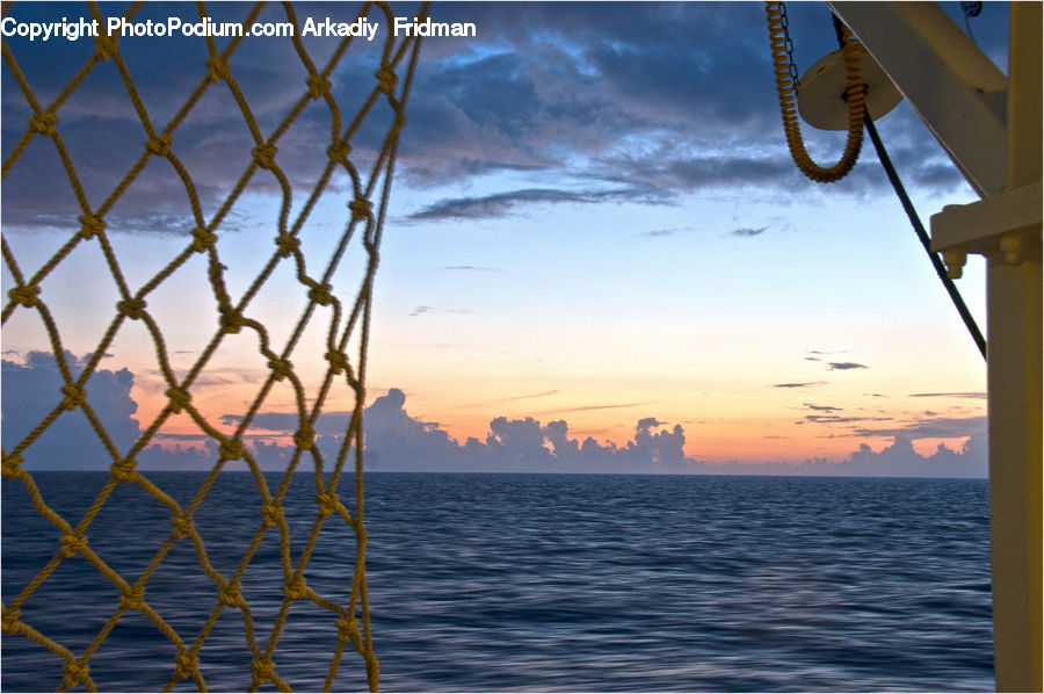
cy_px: 347
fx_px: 1521
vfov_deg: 25.7
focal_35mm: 52
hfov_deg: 37.9
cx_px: 522
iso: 400
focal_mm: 35
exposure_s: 1/6
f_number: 7.1
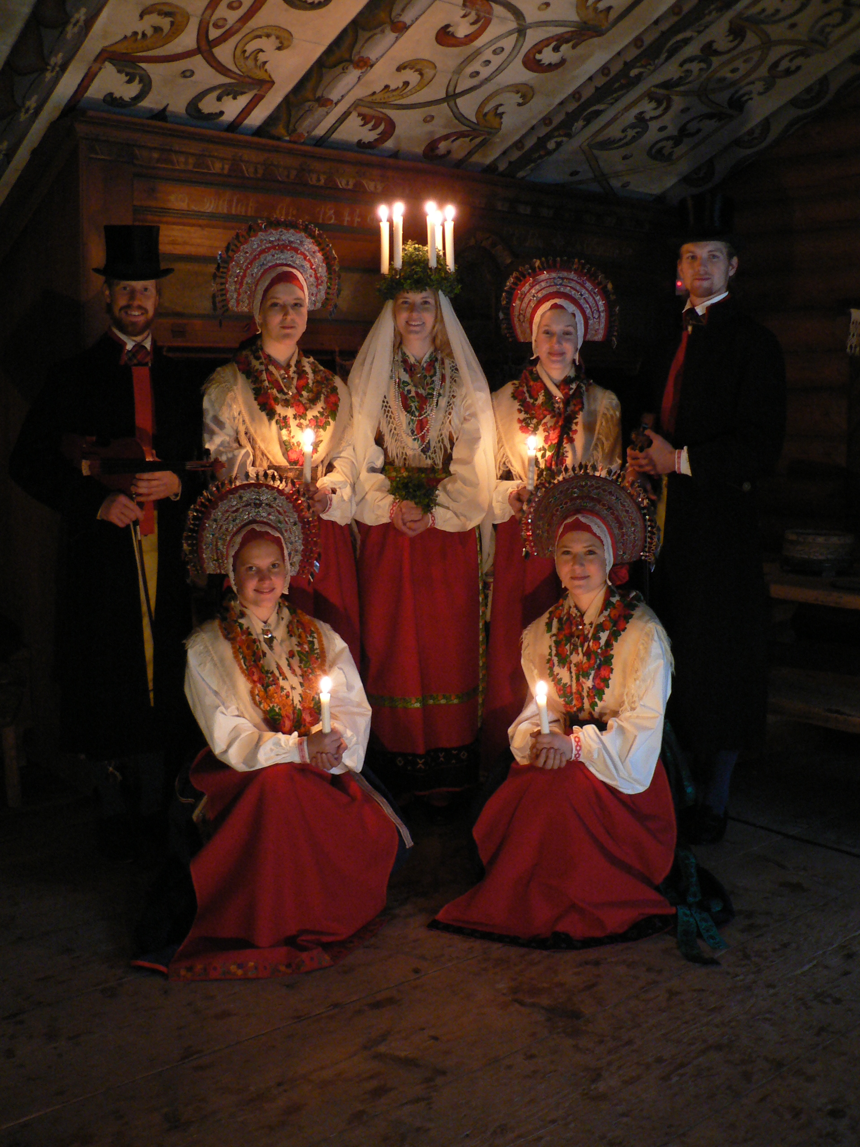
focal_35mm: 36
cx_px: 430
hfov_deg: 39.7
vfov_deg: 51.4
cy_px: 574
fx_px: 1193
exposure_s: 1/4
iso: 200
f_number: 2.8
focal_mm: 6
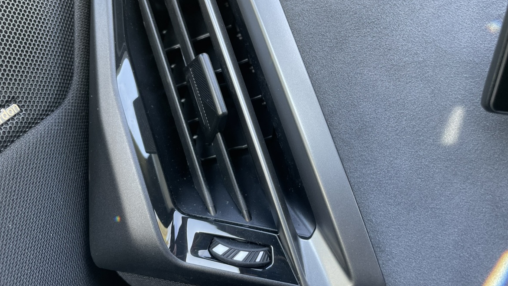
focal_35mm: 29
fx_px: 391
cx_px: 251
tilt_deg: -30.3
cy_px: 123
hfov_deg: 66.1
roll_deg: -3.0
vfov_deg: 40.1
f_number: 1.6
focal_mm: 4.2
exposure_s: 1/121
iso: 125
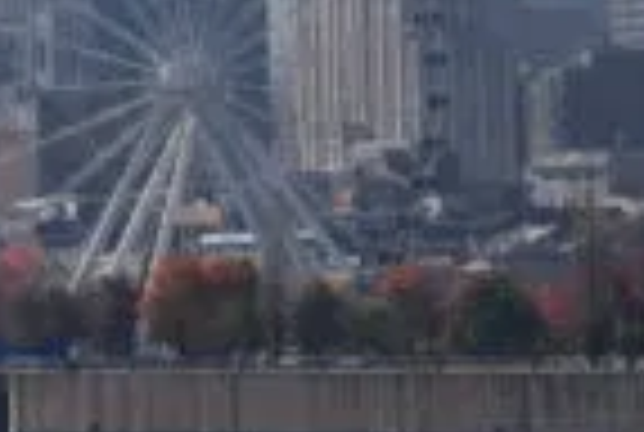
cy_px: -238
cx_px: -513
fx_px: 8999
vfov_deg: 2.7
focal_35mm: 502
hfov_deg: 4.1
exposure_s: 1/1000
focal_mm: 80
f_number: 8
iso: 200
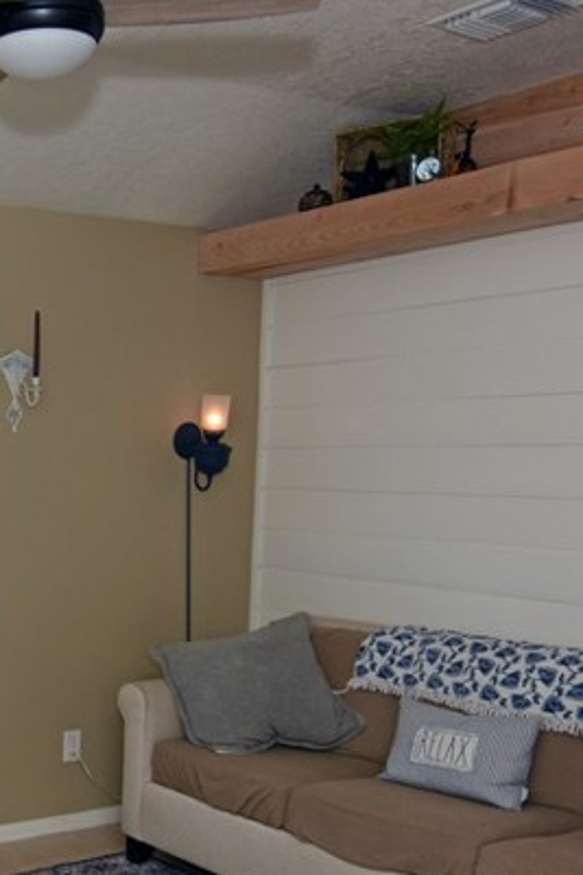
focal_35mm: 46
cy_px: 584
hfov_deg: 26.0
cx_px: -124
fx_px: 1118
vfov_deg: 42.2
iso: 200
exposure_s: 1/125
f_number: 7.1
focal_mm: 12
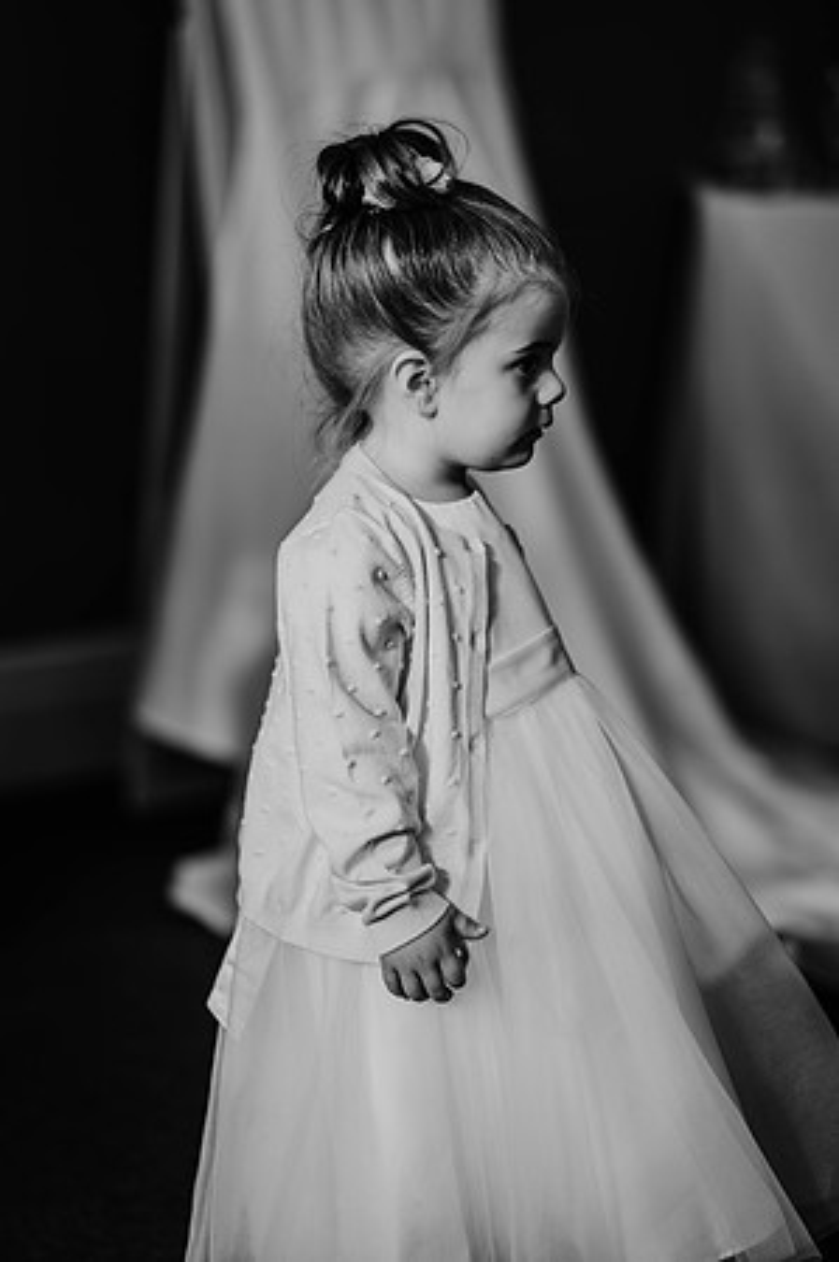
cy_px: 631
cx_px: 420
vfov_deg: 23.9
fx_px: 2978
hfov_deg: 16.0
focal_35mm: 85
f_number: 1.8
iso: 200
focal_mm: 85
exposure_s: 1/160
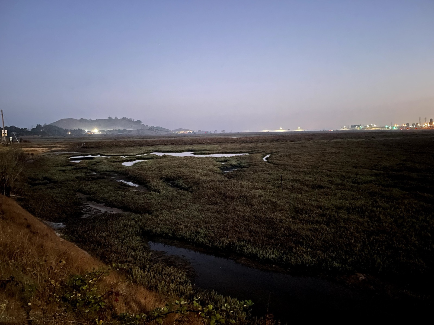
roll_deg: +1.7
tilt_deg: -5.5
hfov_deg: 67.3
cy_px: 162
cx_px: 217
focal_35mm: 26
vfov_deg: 53.1
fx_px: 326
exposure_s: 1/4
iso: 640
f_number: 1.6
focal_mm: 4.2
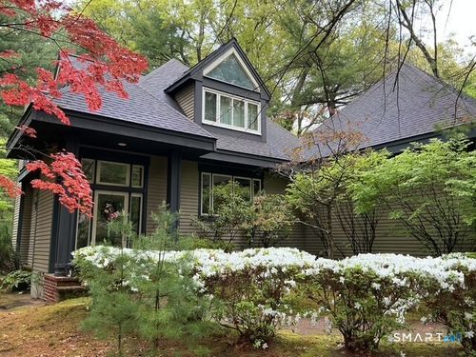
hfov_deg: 61.7
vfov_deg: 48.2
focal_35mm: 29
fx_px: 399
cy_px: 178
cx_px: 238
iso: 32
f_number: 1.8
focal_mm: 3
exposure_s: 1/120
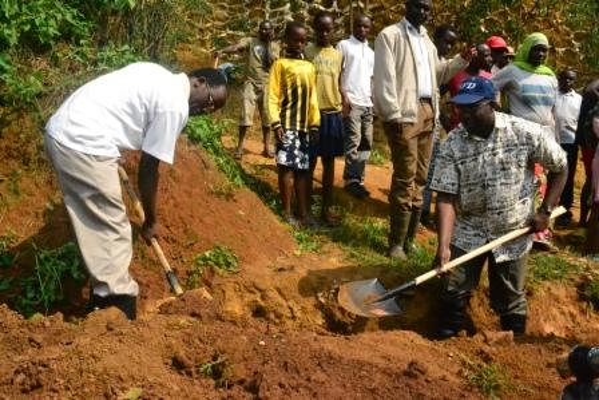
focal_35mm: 33
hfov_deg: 57.2
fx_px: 549
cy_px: 200
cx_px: 300
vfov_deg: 40.0
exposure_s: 1/2000
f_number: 22
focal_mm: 22
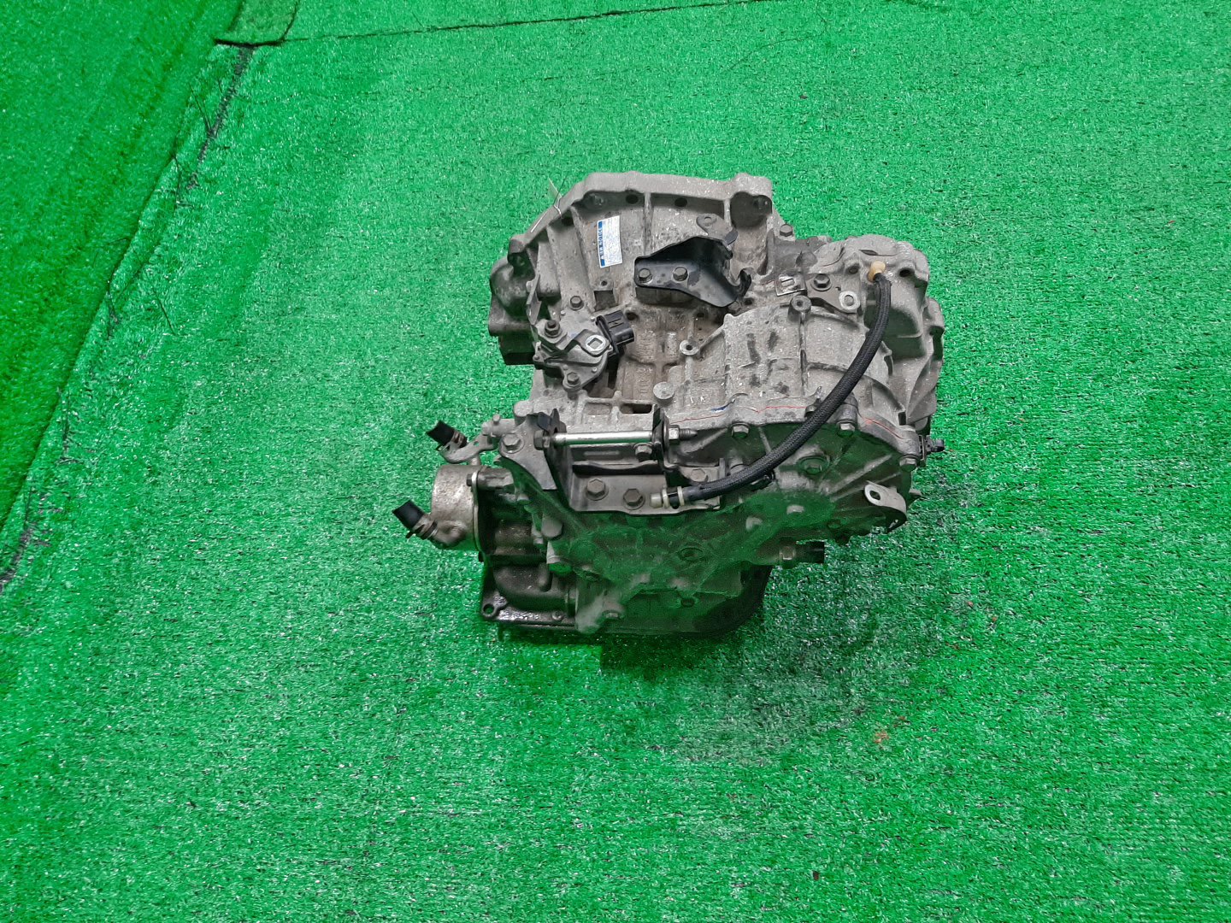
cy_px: 462
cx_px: 616
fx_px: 925
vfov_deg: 53.1
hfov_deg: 67.3
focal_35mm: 26
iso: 116
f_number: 1.7
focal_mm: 3.93
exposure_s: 1/50
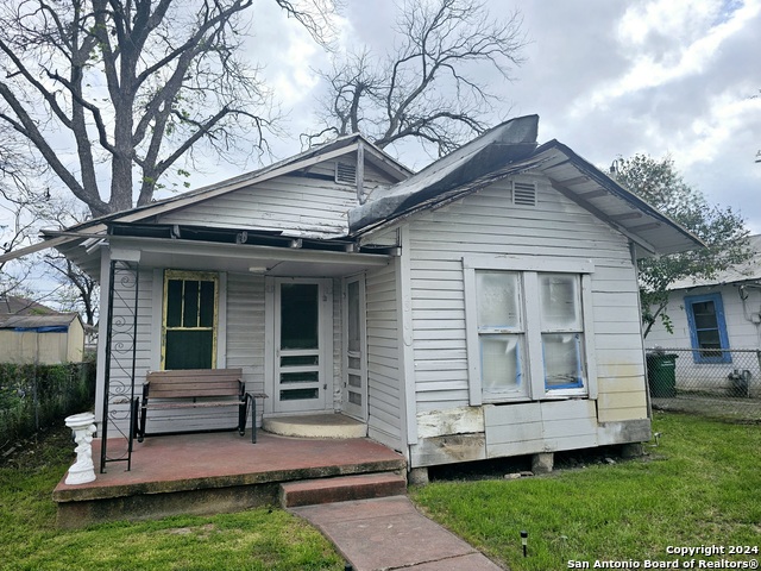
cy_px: 286
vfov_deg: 58.9
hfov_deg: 73.9
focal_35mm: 23
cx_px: 380
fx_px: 506
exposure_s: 1/1000
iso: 10
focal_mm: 6.3
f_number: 1.7
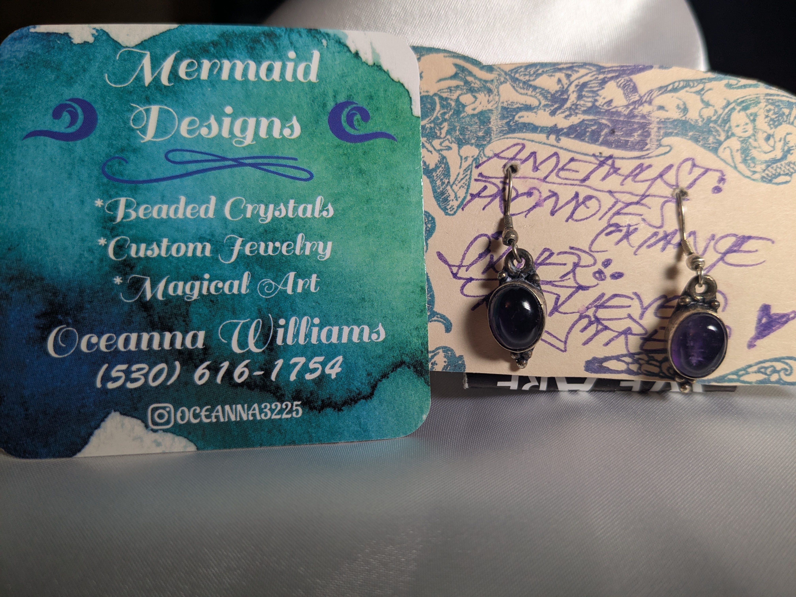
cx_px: 398
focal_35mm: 27
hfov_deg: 65.3
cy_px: 298
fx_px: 621
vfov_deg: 51.4
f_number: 1.73
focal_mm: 4.38
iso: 44
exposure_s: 1/172
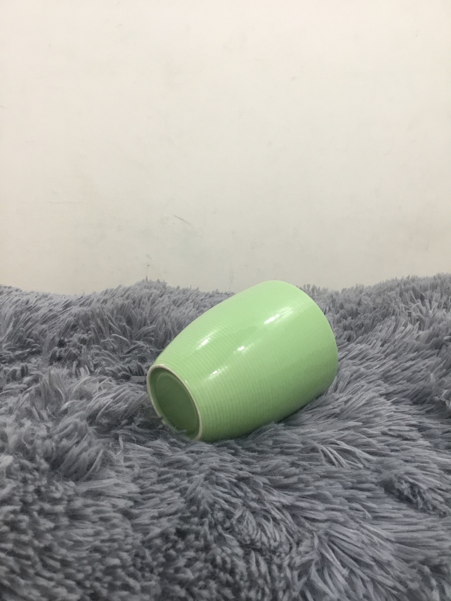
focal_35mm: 31
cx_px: 226
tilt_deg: -13.5
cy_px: 300
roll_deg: +0.6
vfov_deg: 58.4
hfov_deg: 45.4
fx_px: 539
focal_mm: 3.3
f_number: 2.4
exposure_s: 1/33
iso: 100
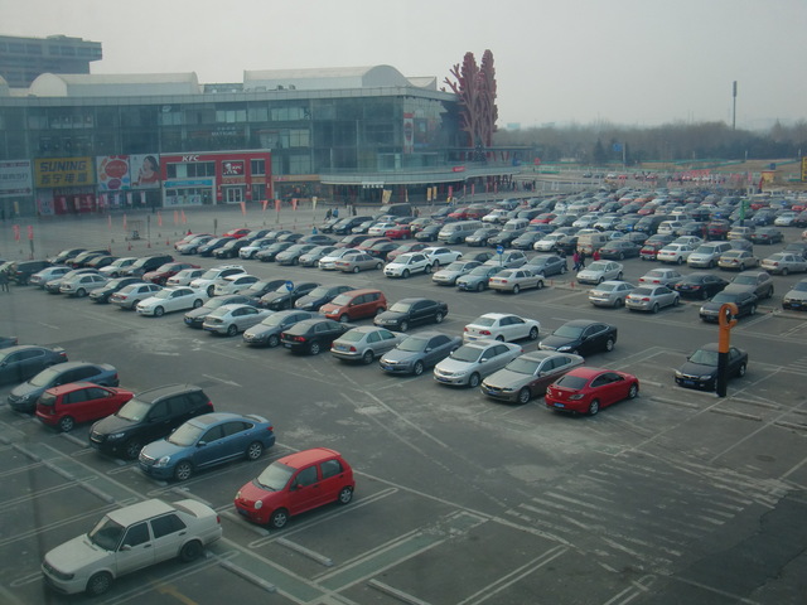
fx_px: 886
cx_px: 404
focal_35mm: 38
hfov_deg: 49.0
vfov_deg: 37.7
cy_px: 302
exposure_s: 1/200
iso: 64
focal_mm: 6.66
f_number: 3.9
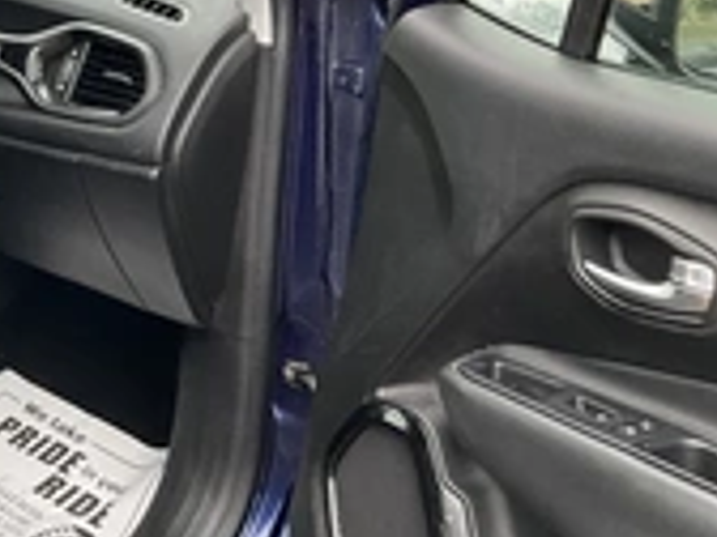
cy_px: 128
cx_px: -132
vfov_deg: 21.1
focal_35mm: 69
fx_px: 1429
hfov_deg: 25.4
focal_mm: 3
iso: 64
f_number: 1.8
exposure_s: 1/122
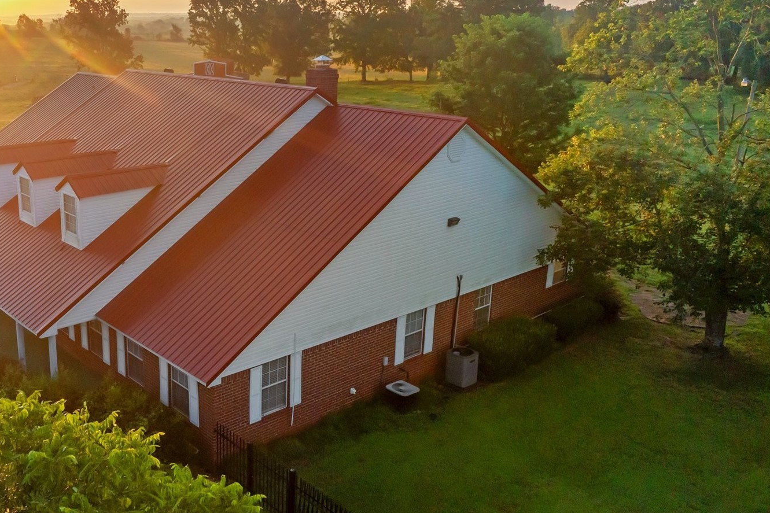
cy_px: 236
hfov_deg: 51.6
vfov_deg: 36.8
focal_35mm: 36
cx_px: 226
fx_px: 770
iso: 200
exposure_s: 1/160
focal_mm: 12.29
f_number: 9
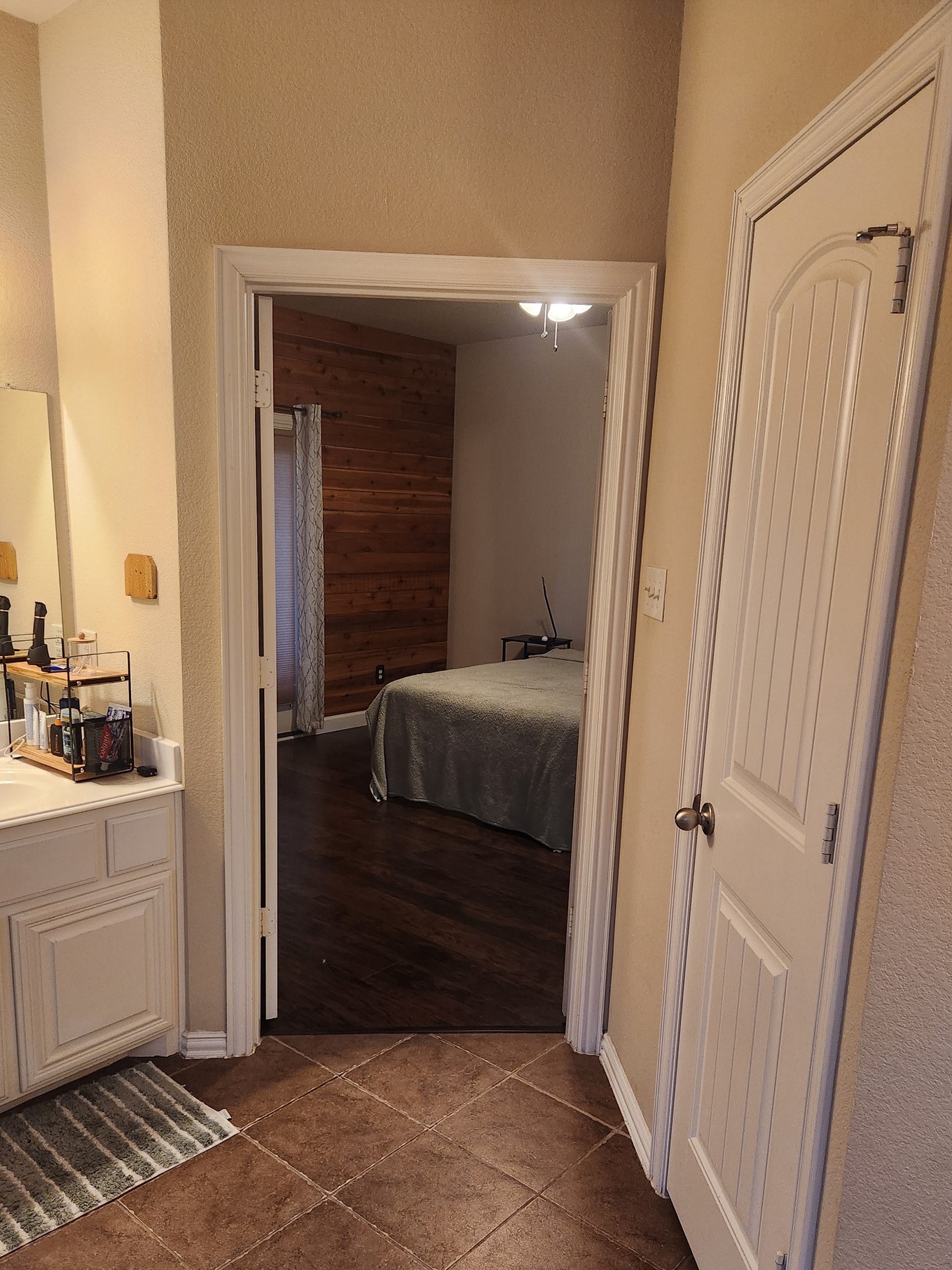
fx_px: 953
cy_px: 716
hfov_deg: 52.9
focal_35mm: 26
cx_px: 418
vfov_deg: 67.0
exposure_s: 1/120
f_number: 1.8
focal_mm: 5.4
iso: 320
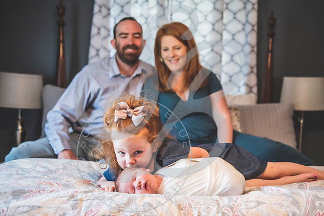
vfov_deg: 30.5
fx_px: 395
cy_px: 123
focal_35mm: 44
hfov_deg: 44.5
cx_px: 183
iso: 800
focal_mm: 38
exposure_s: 1/125
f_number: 2.8
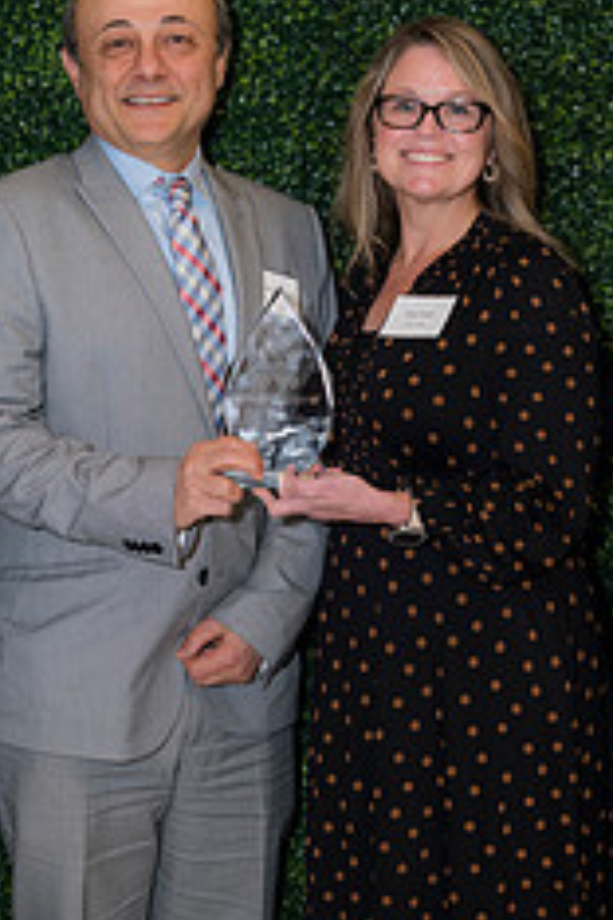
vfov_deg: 20.8
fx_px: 2503
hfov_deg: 14.0
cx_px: 232
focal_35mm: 98
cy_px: 429
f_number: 5
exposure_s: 1/160
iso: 400
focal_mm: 51
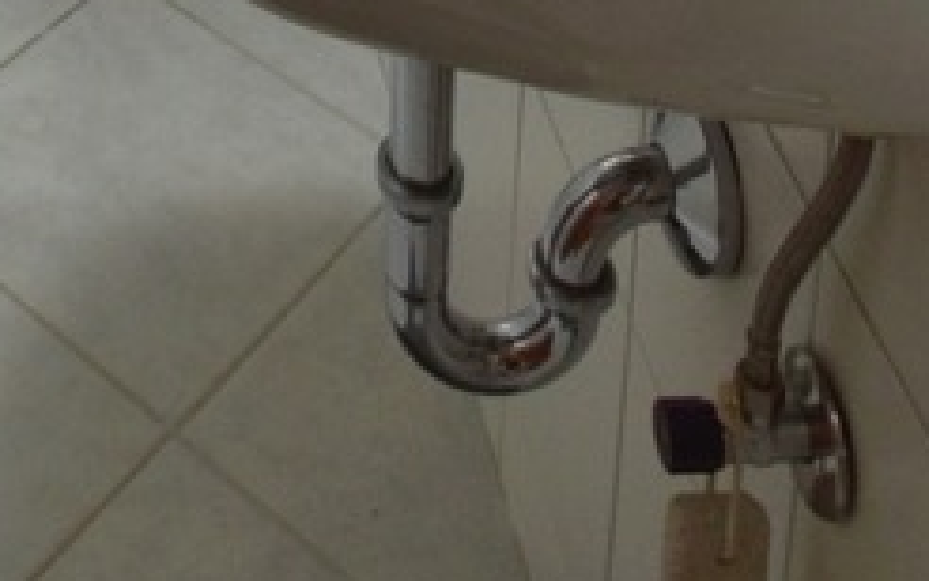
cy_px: -1102
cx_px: 15
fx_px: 1697
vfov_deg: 11.8
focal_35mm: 67
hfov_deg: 28.8
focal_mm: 10
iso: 180
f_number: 4.5
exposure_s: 1/15
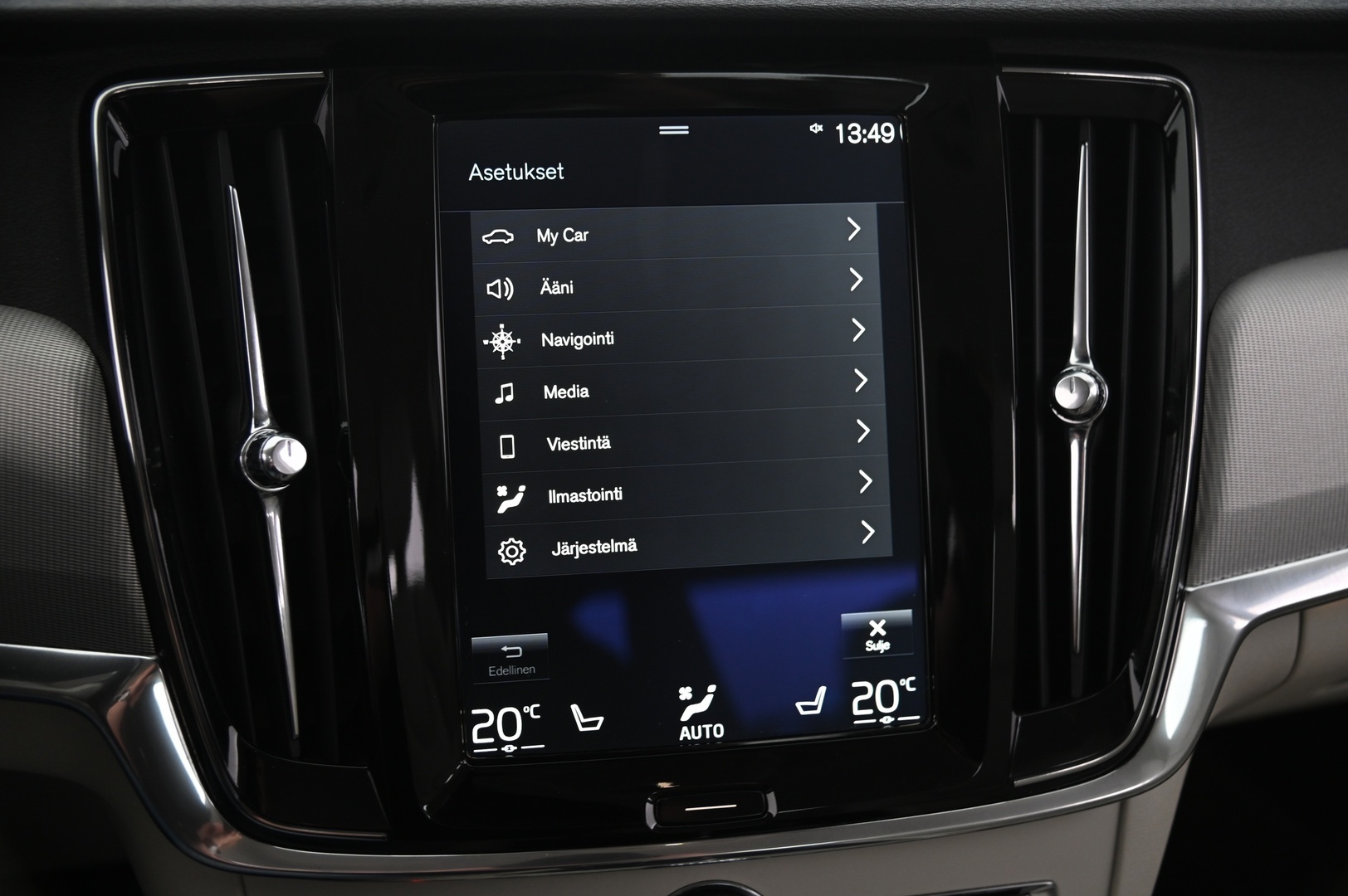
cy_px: 448
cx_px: 674
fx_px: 1422
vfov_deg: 35.0
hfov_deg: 50.7
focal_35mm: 38
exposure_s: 1/15
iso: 1250
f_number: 4
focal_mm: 38
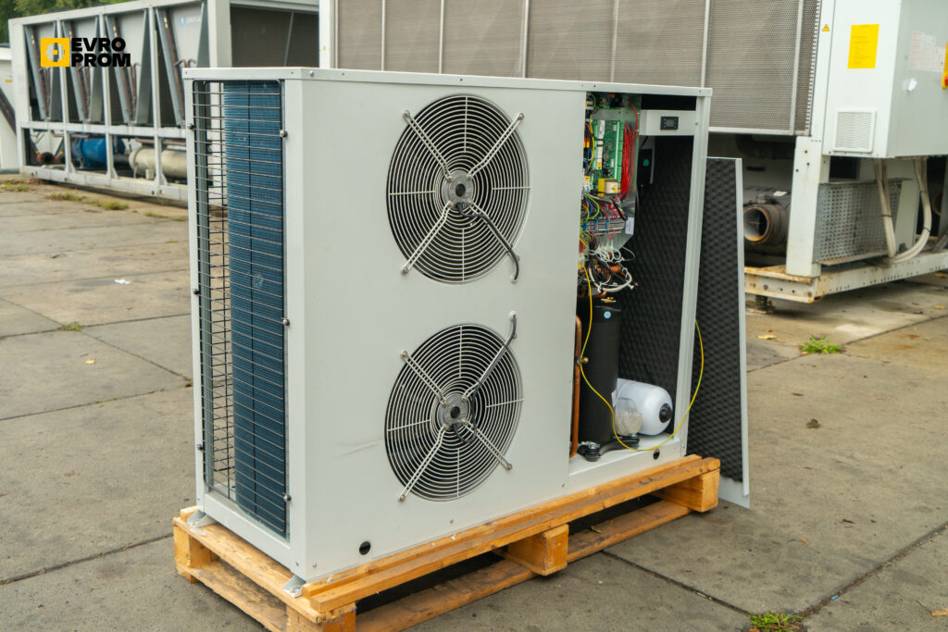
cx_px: 474
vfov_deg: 36.0
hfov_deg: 51.9
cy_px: 316
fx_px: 974
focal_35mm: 37
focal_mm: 37
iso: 400
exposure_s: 1/80
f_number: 6.3
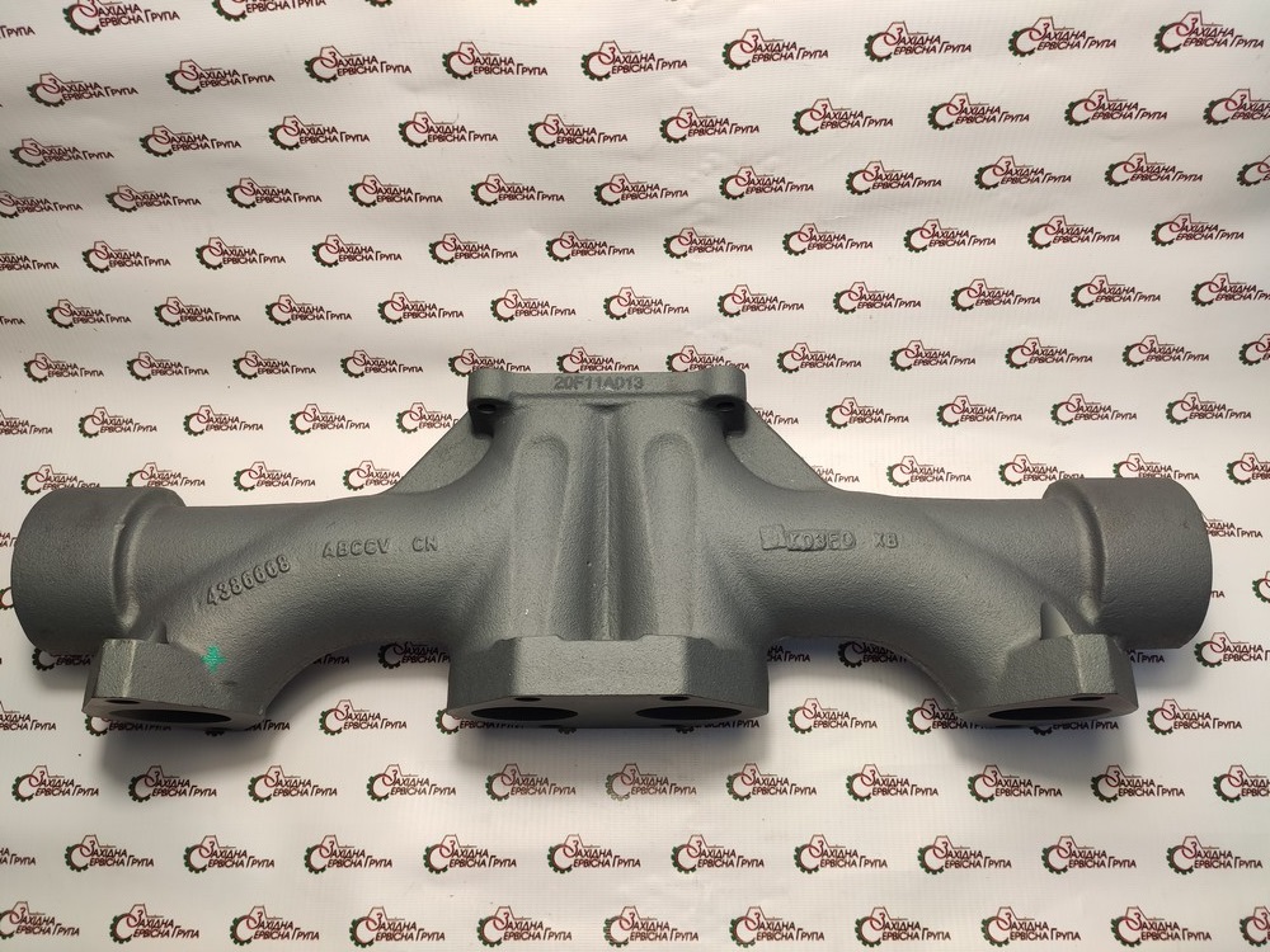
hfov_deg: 67.3
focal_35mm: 26
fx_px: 954
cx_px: 635
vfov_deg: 53.1
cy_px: 476
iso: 117
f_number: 1.75
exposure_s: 1/50
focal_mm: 4.77
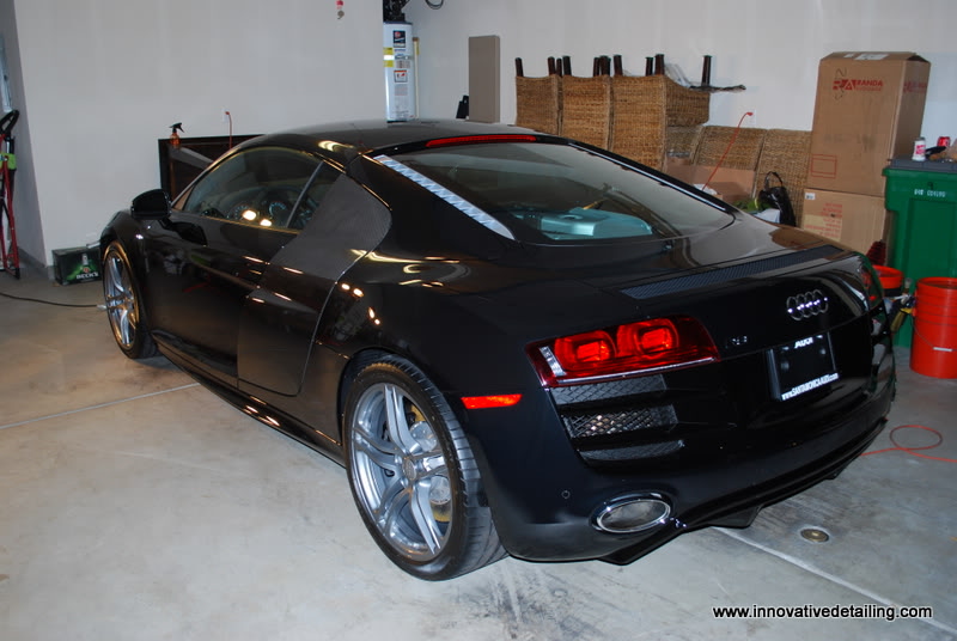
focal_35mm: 33
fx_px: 879
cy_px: 320
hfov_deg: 57.2
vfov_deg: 40.1
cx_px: 478
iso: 250
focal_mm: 22
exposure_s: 1/60
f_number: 4
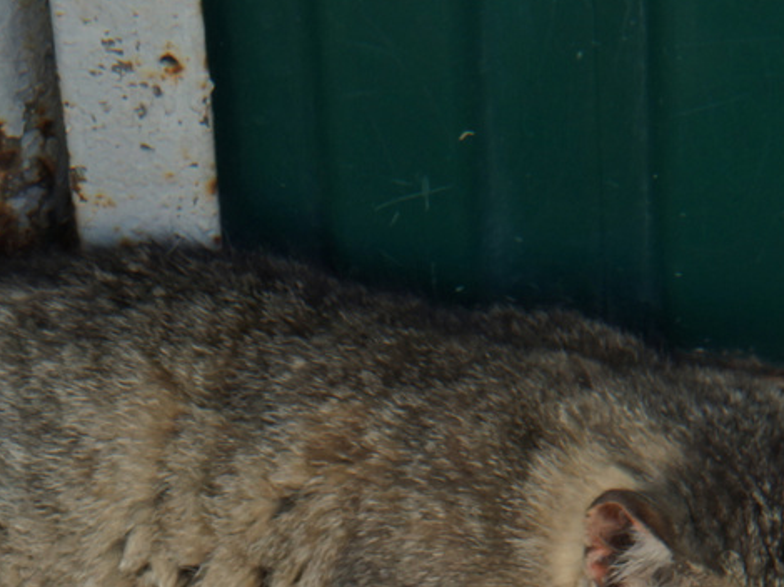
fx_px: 5750
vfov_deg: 5.8
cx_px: 225
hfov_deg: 7.8
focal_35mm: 254
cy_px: 814
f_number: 13
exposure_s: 1/50
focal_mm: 46
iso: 400
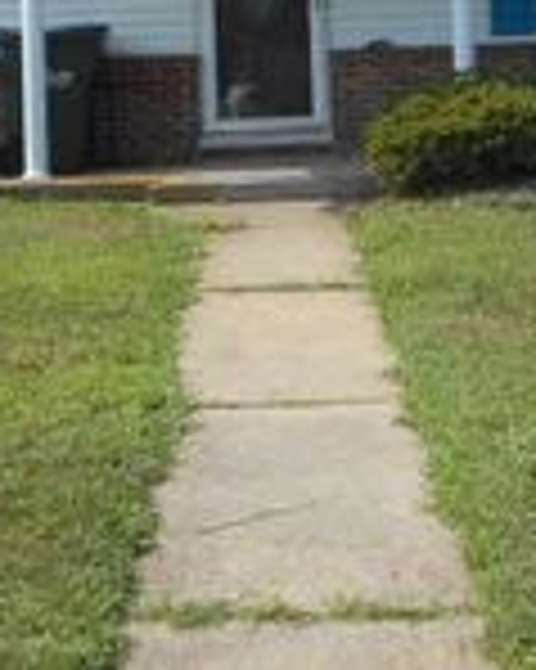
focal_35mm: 82
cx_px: 356
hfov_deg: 18.6
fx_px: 1628
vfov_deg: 22.1
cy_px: -61
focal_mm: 4.5
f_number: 3.7
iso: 80
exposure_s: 1/400
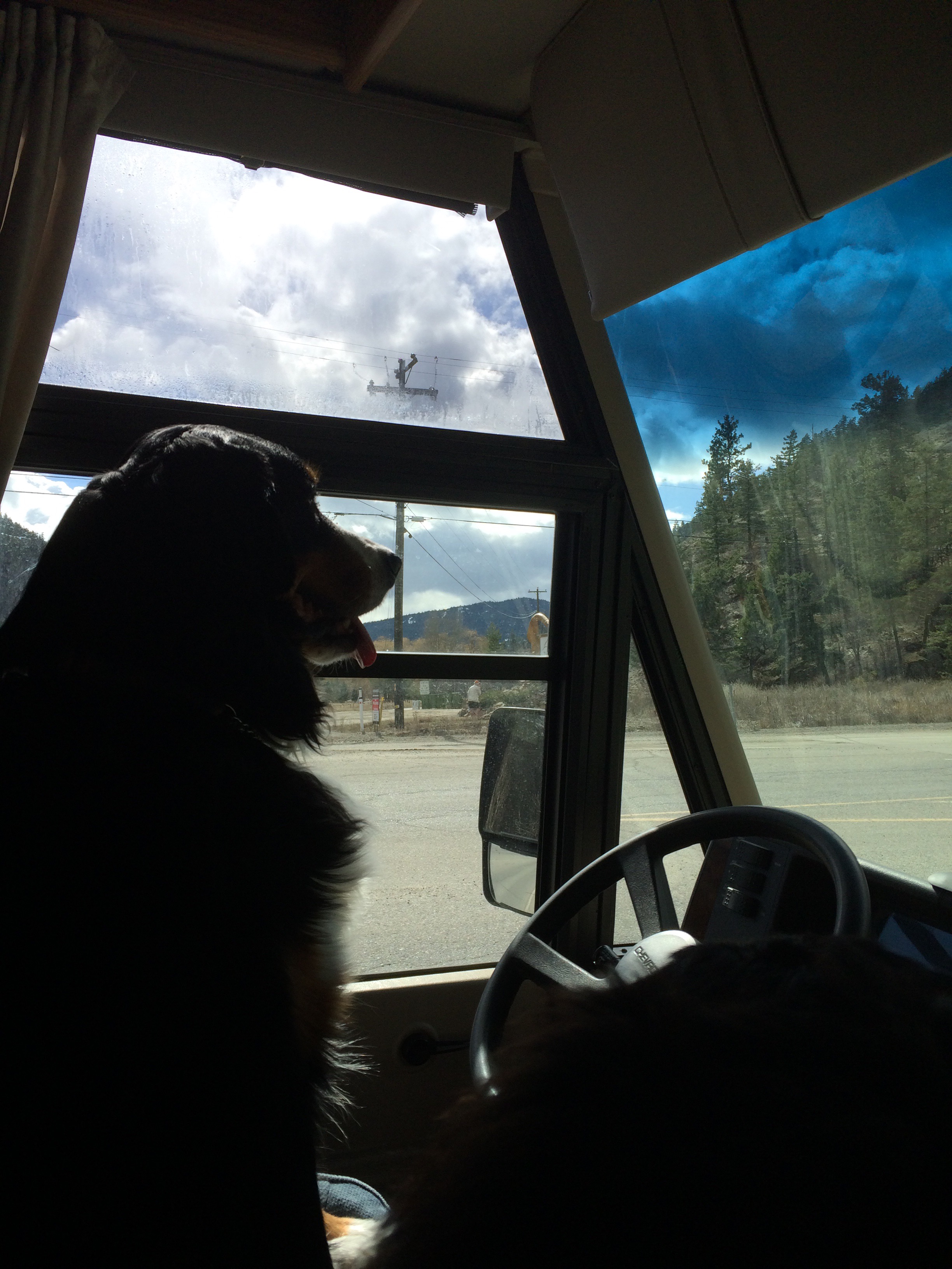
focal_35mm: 29
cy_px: 634
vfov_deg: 61.7
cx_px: 476
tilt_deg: +3.5
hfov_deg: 48.2
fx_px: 1063
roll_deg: +1.7
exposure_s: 1/2053
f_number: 2.2
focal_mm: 4.15
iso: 32
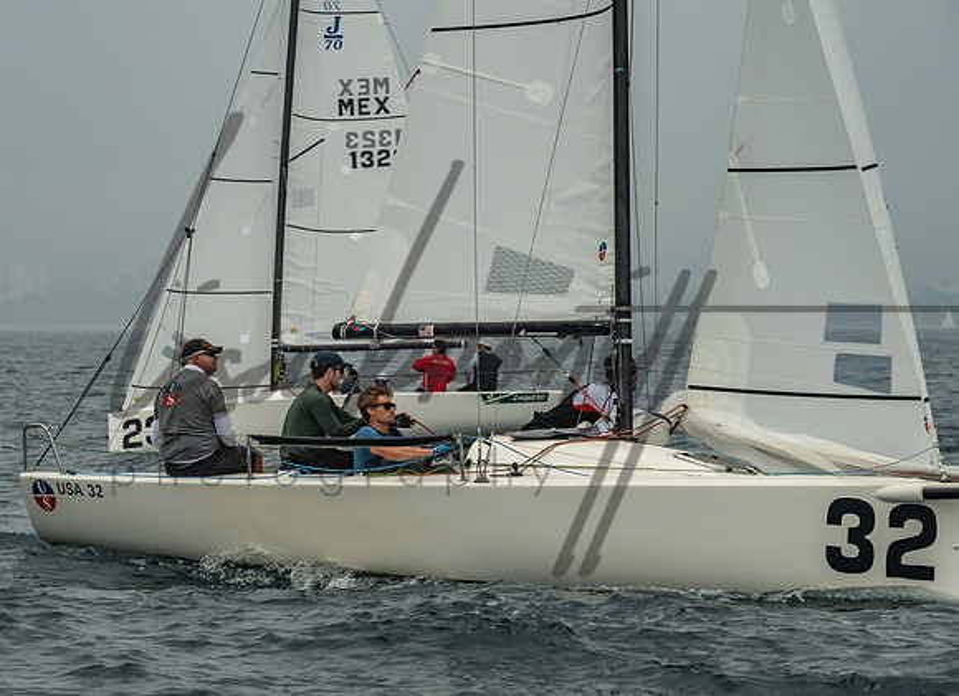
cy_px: 331
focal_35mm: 149
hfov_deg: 13.4
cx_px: 396
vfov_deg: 9.7
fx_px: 4087
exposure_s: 1/3200
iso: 800
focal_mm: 120
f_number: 9
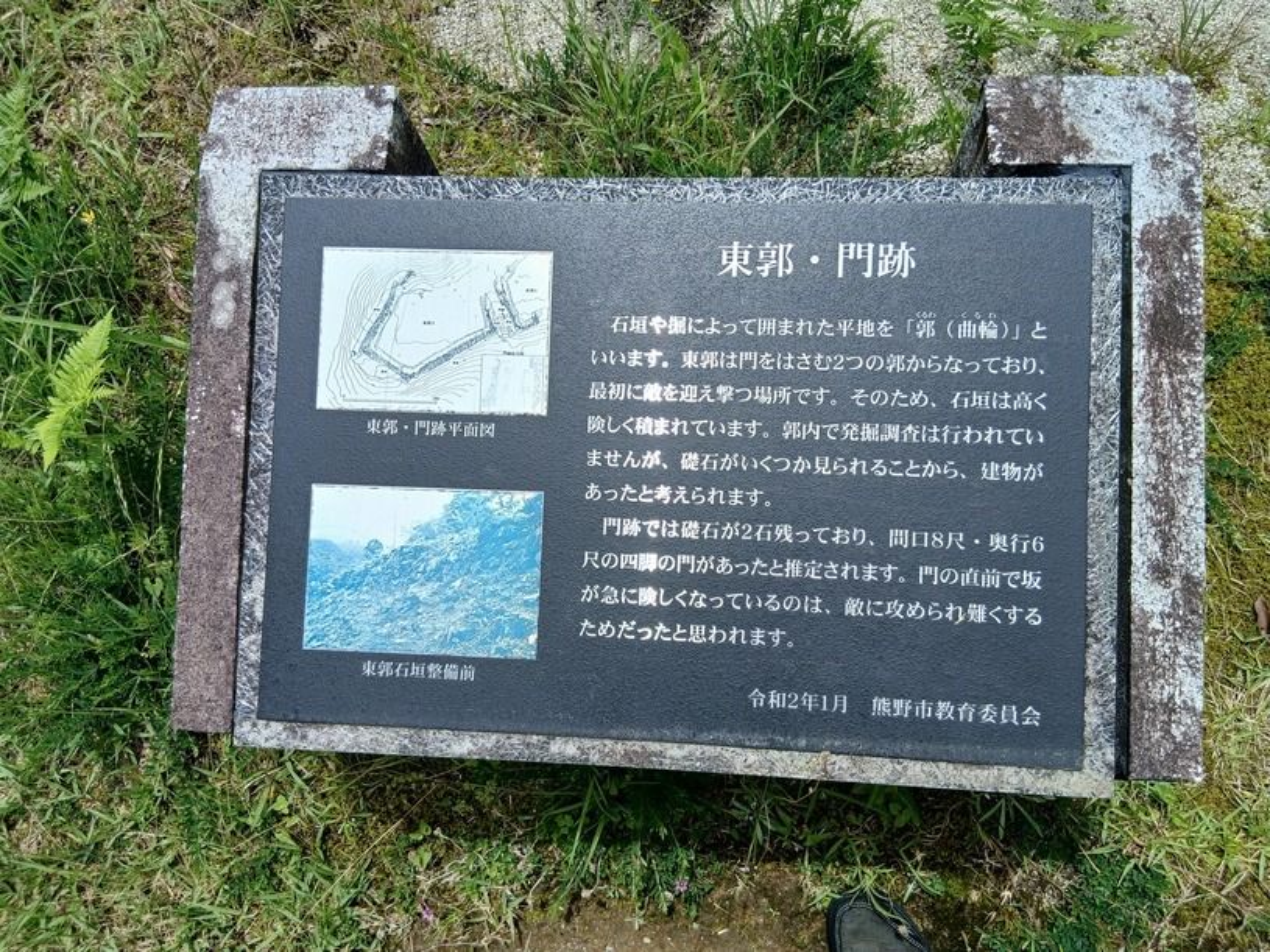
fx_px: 954
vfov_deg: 53.1
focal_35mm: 26
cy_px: 476
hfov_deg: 67.3
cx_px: 635
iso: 20
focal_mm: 3.86
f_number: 1.8
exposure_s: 1/791
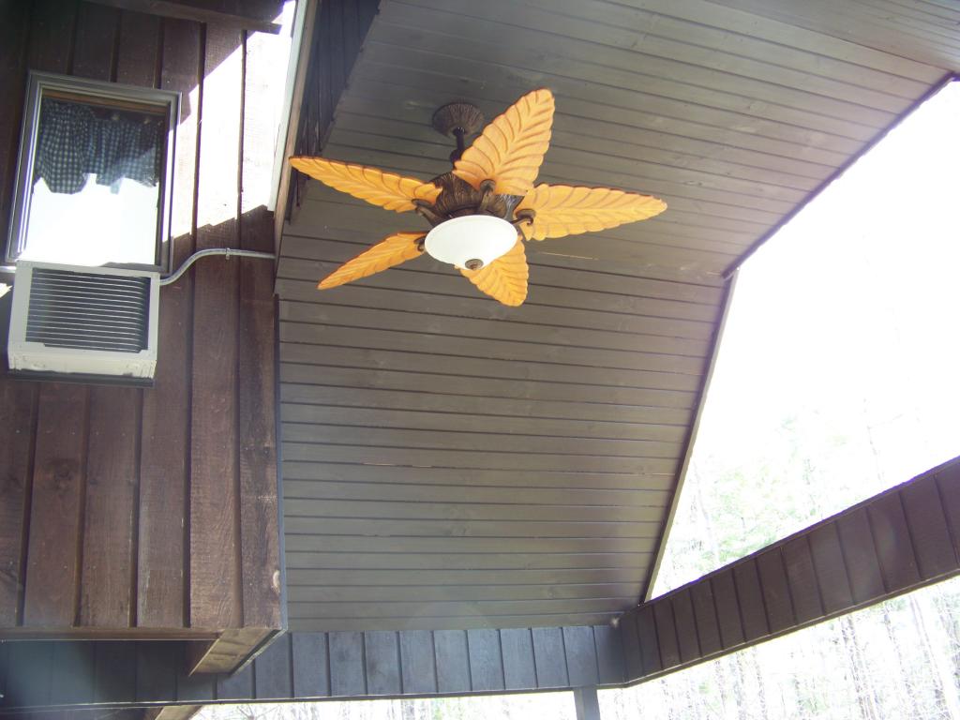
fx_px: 998
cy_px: 360
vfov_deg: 39.7
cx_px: 480
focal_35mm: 36
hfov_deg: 51.4
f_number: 2.8
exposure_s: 1/50
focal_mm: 5.85
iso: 69
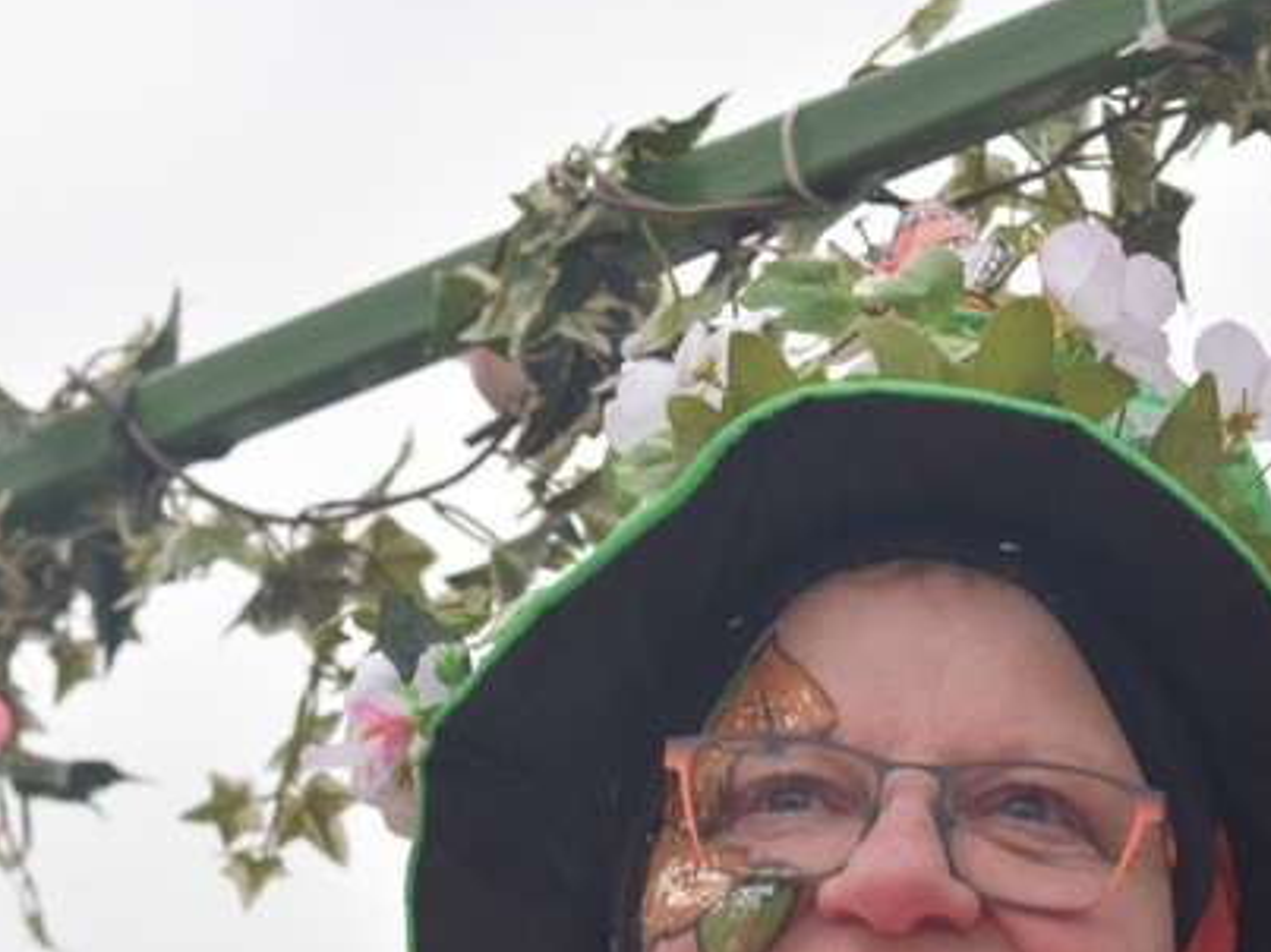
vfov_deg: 6.7
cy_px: 783
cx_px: 798
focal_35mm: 220
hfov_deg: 9.0
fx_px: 8075
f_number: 5
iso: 320
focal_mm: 60
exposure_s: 1/160
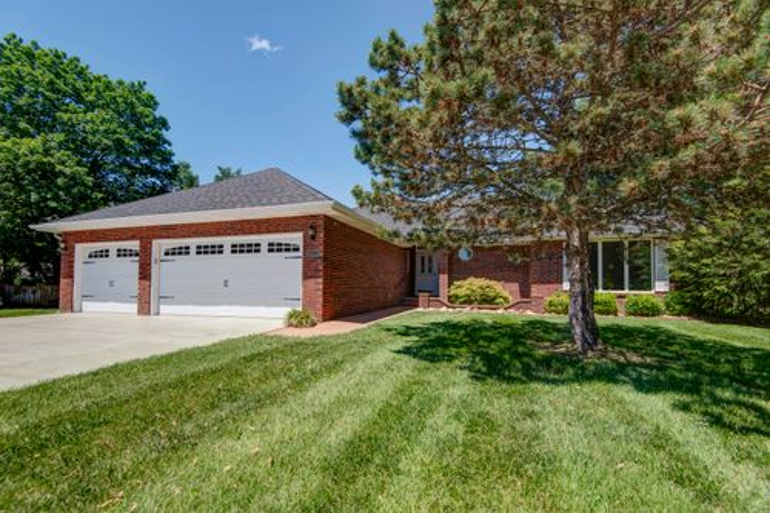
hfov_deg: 96.8
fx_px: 342
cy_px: 256
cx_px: 385
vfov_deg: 73.7
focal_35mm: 16
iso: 100
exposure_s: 1/500
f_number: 6.3
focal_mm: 16
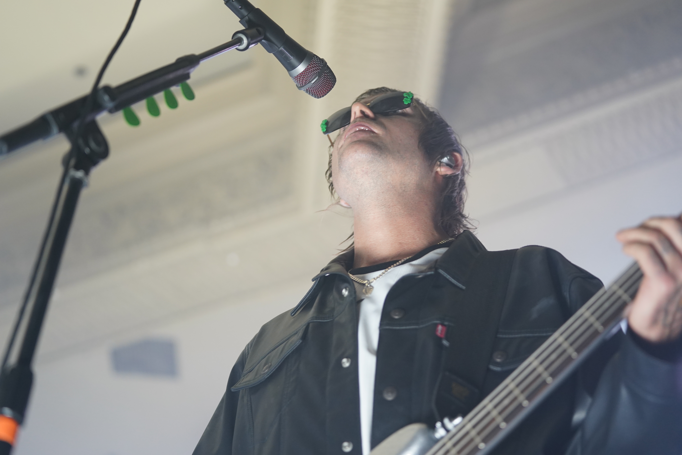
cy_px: 228
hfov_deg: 28.8
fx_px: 1326
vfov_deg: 19.5
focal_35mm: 70
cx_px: 341
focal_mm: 70
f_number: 2.8
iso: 2000
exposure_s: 1/160
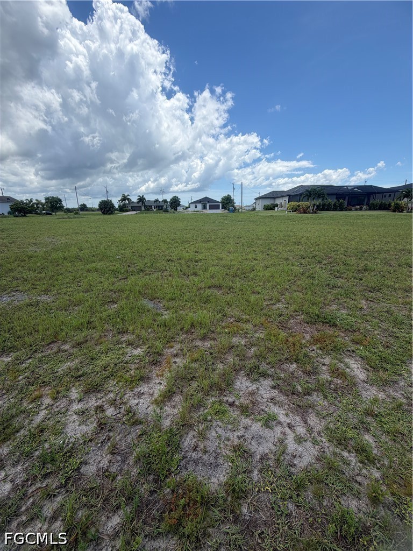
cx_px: 206
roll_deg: +0.9
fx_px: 223
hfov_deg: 85.7
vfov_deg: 102.1
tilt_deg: -17.0
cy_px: 276
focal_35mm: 14
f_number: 2.2
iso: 20
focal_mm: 2.22
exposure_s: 1/770
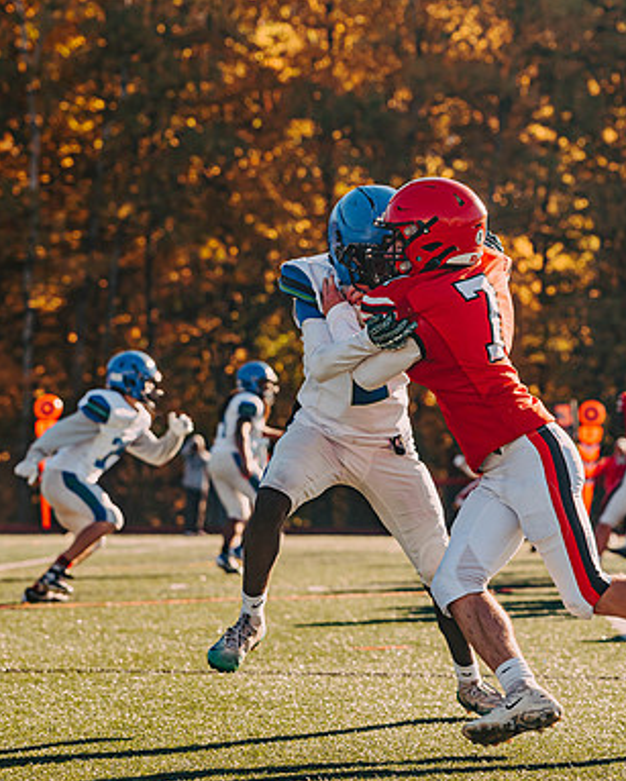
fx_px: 3354
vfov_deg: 13.3
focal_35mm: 145
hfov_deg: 10.6
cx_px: 463
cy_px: 394
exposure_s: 1/3200
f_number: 3.5
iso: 125
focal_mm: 95
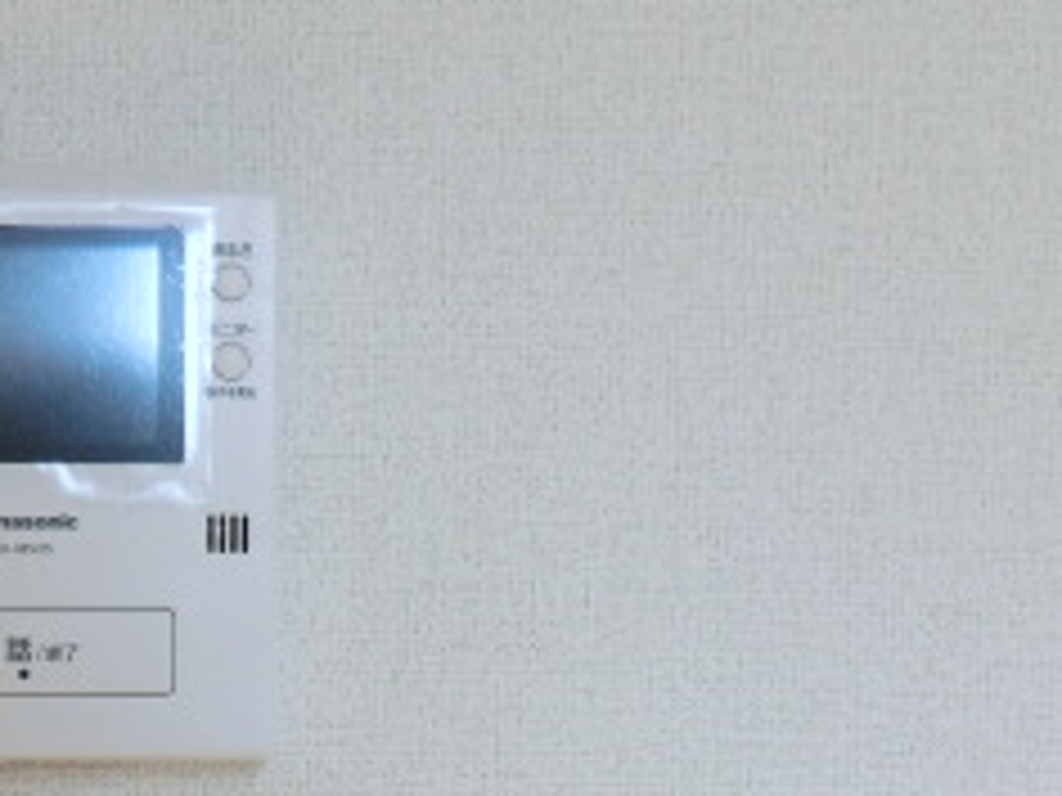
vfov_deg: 21.1
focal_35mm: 65
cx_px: 162
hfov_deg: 28.9
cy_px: 940
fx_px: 1994
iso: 100
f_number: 3.2
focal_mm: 4.3
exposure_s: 1/60
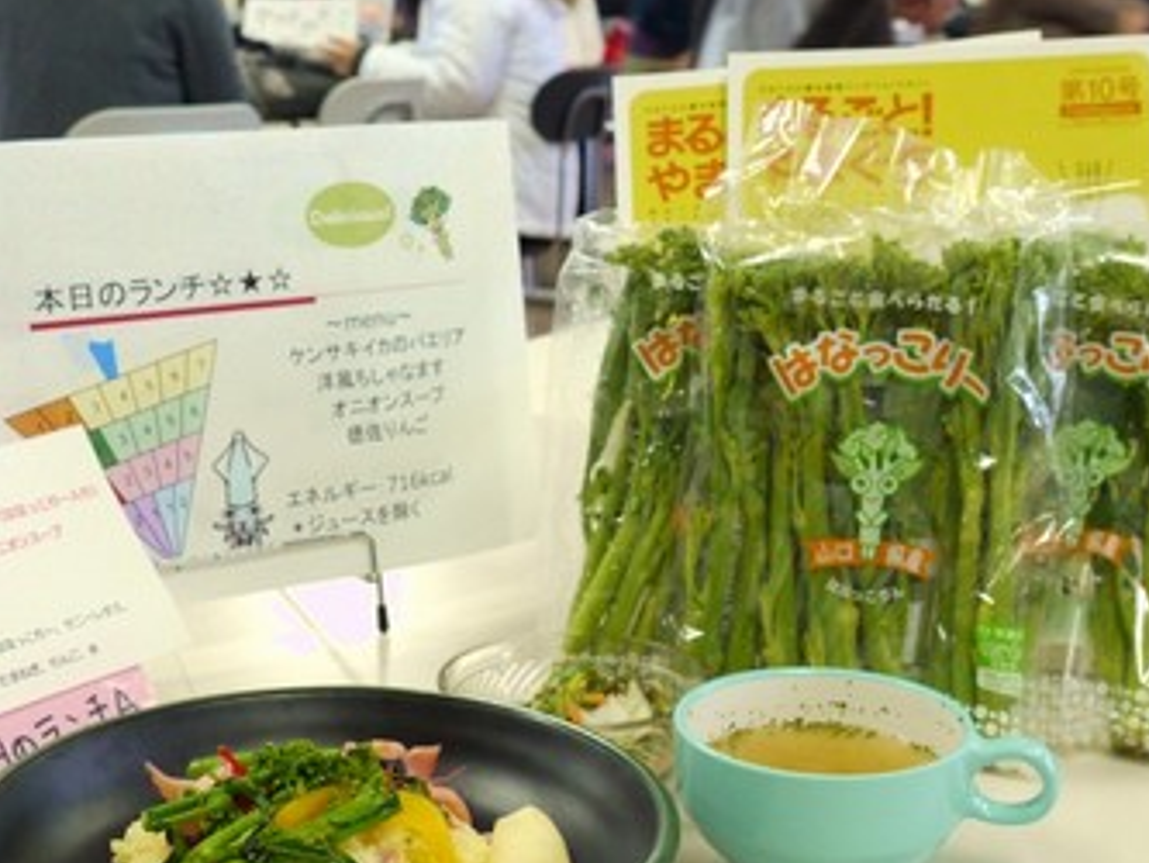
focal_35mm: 60
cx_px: 528
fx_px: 1992
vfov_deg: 24.4
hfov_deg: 32.2
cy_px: 419
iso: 800
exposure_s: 1/25
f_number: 6.3
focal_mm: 20
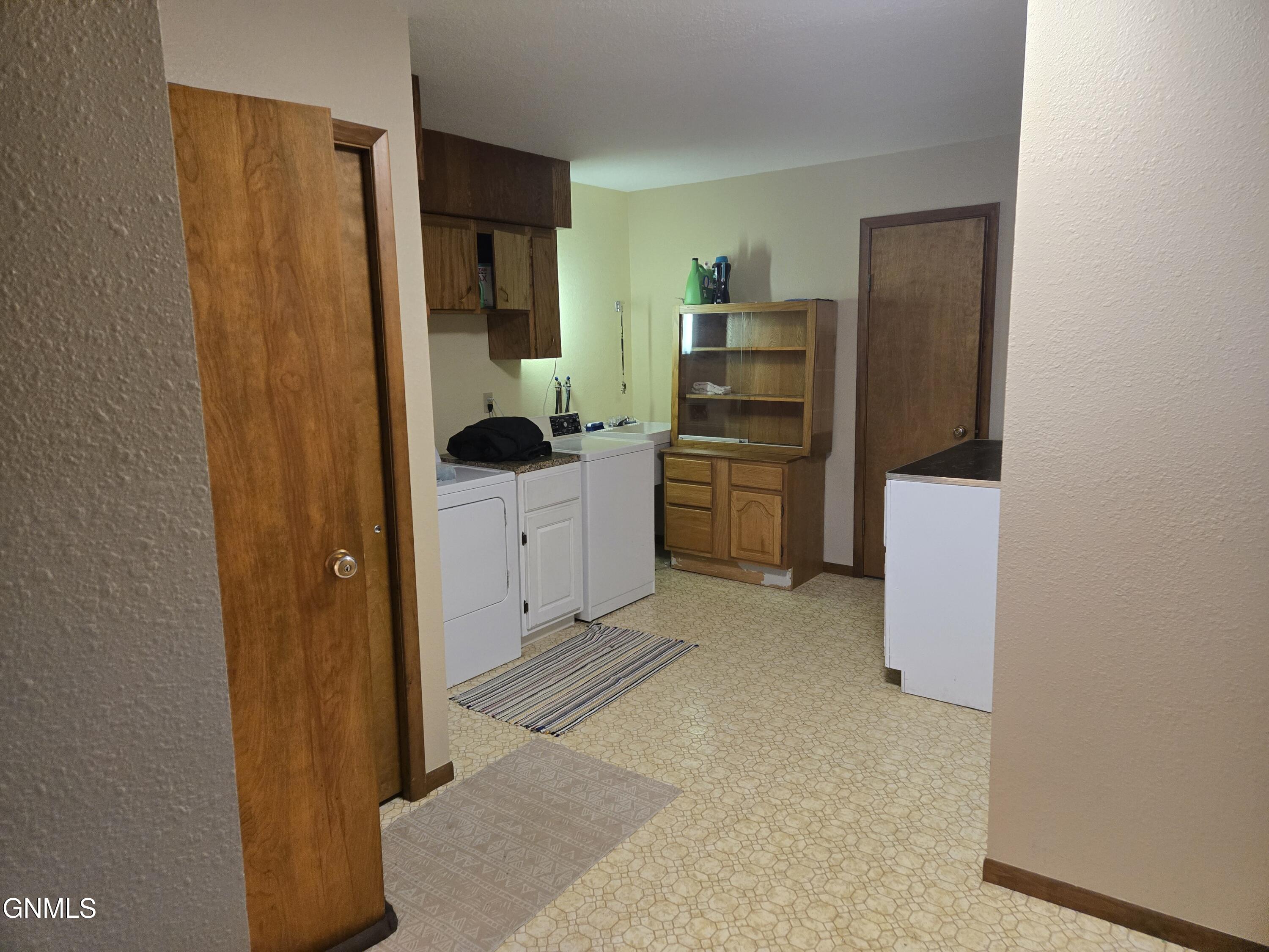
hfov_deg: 73.9
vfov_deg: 58.9
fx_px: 843
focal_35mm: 23
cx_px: 634
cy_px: 476
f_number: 1.8
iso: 500
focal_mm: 5.4
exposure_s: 1/120
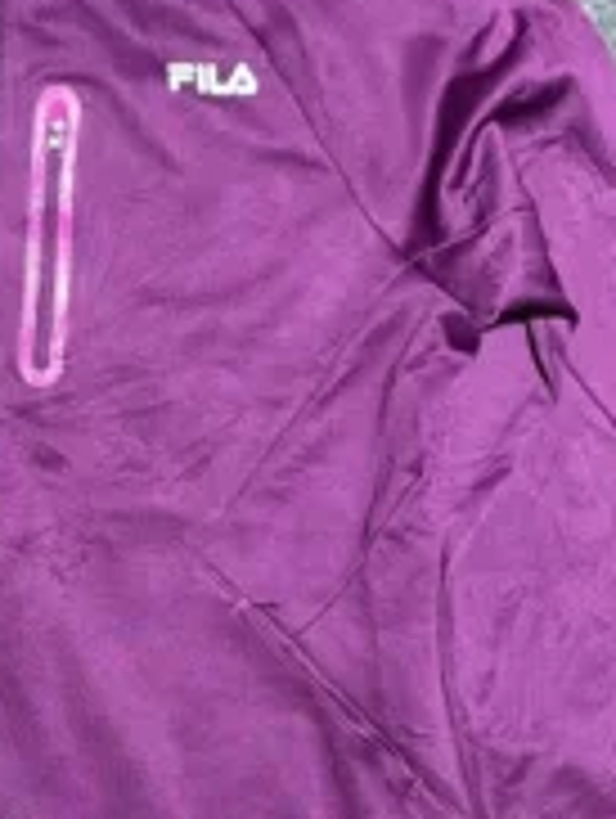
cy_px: 448
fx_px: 1799
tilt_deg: -63.5
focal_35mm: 76
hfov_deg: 18.9
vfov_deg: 25.6
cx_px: 4
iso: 160
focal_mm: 4.2
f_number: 1.6
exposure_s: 1/50
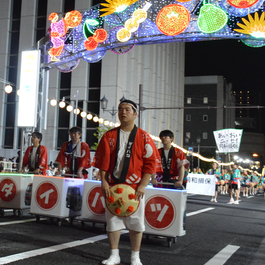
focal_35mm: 58
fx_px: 502
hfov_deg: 27.9
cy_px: 115
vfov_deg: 29.5
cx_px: 5
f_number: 7.1
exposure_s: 1/60
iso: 3200
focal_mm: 22
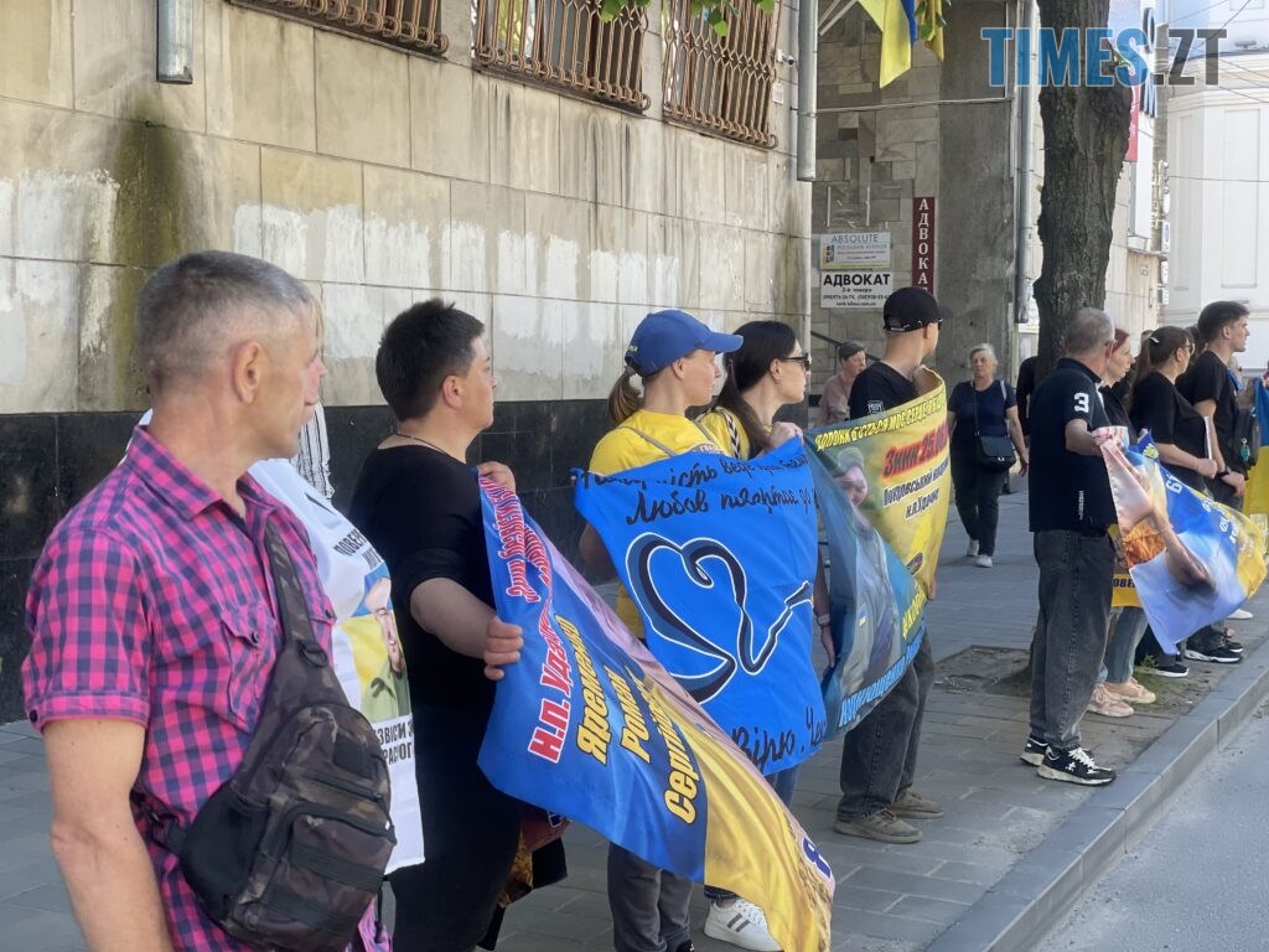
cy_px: 476
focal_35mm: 52
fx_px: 1906
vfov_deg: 28.0
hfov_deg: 36.8
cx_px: 634
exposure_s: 1/122
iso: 32
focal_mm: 6
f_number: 2
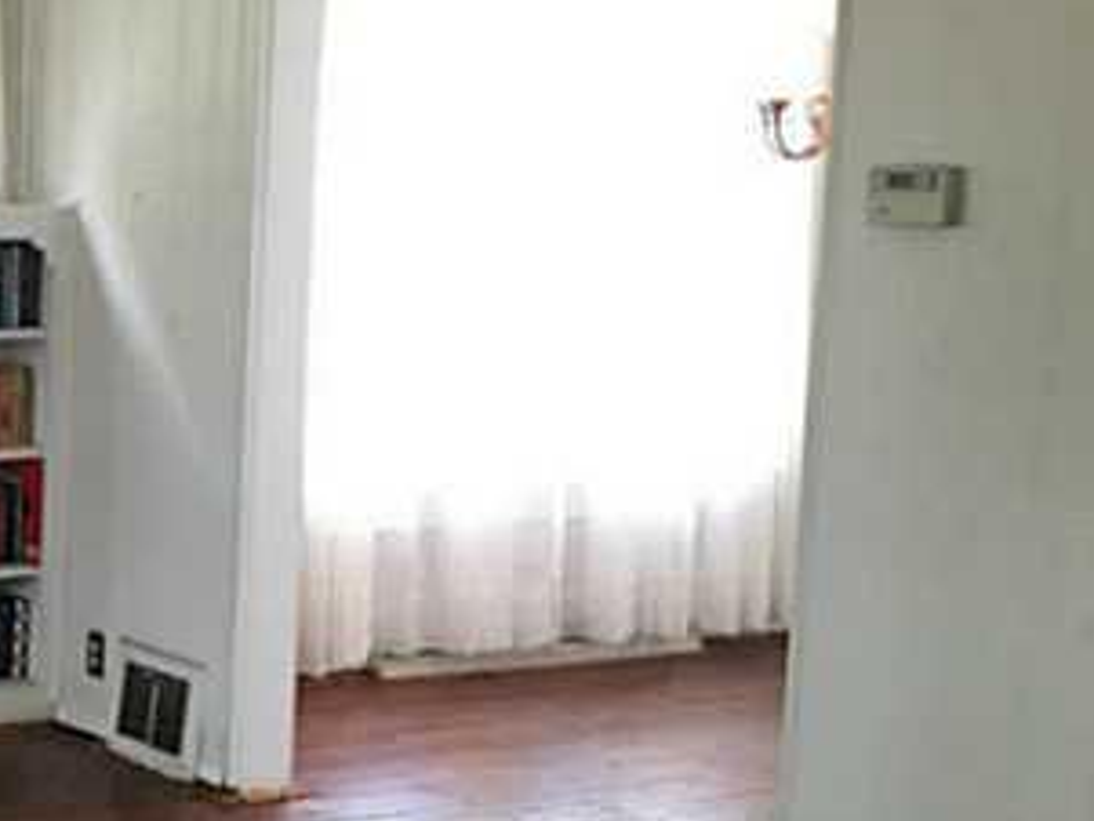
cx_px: -331
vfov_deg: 19.1
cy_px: 498
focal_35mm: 77
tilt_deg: -8.6
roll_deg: -0.9
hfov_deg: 22.6
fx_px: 2434
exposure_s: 1/30
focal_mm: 4.15
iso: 80
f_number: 2.2
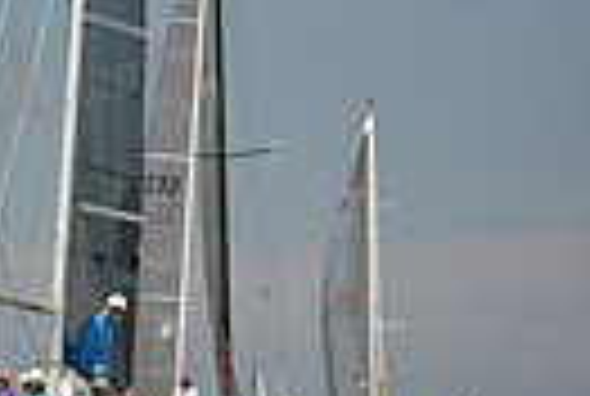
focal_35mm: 309
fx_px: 5076
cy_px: -38
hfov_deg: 6.4
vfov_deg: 4.5
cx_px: -694
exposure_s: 1/2000
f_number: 4
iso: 320
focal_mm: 70
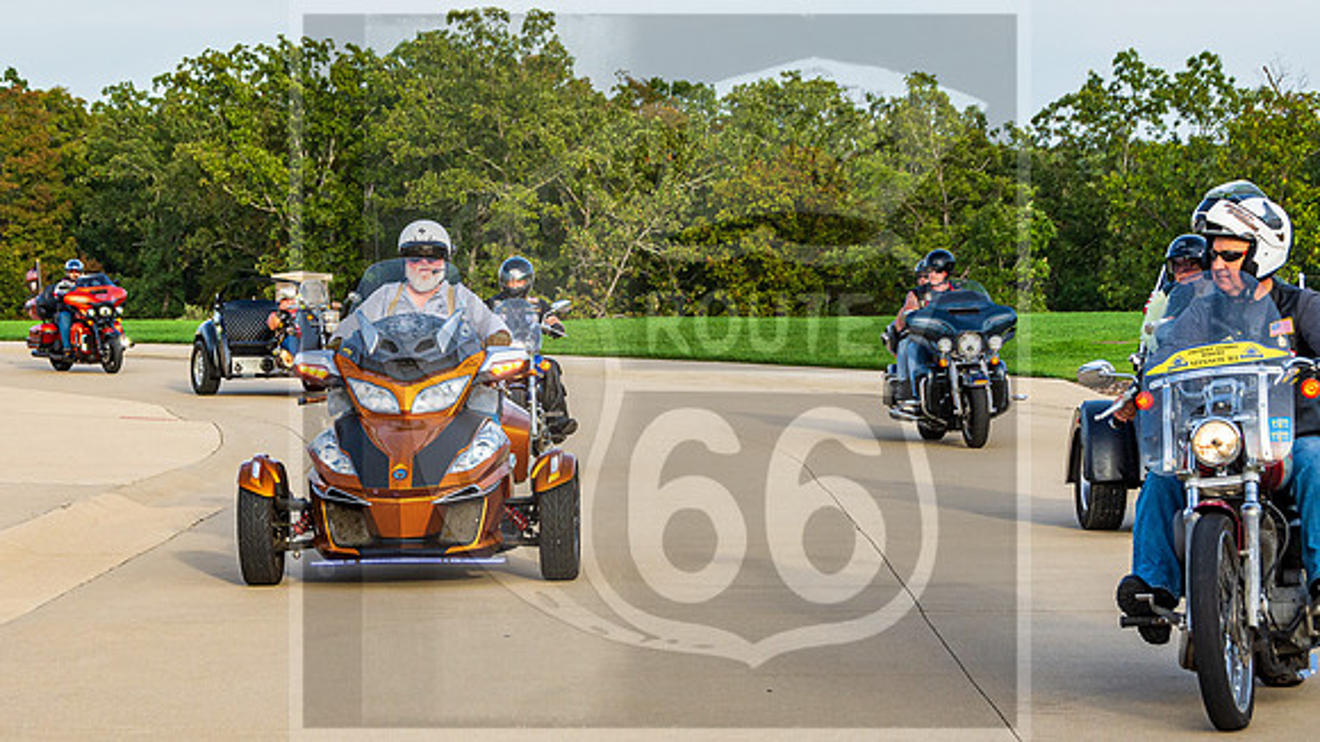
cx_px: 441
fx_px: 3661
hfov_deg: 20.4
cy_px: 298
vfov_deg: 11.6
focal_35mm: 105
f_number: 10
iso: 400
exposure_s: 1/400
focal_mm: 50
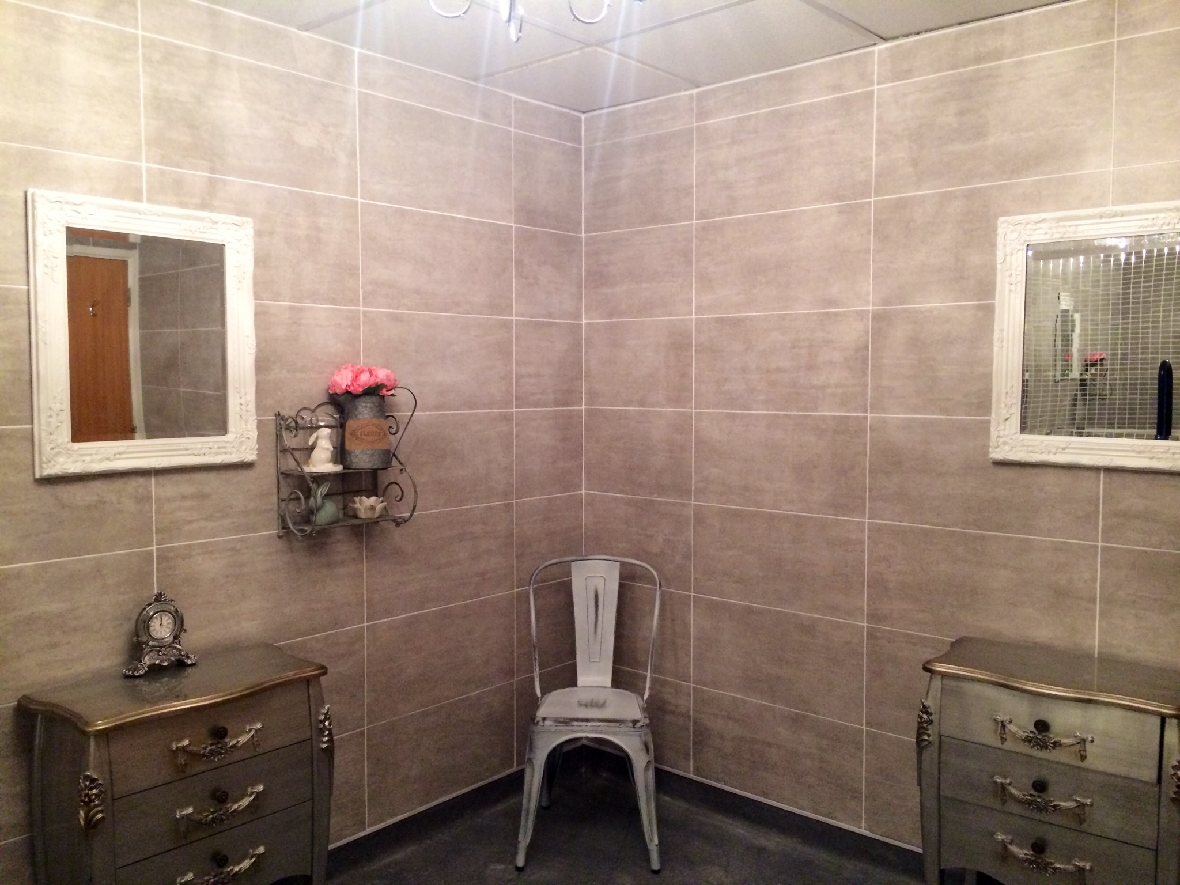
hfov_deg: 60.0
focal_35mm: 30
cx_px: 590
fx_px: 1023
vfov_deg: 46.8
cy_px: 442
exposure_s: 1/33
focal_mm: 4.12
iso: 320
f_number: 2.2
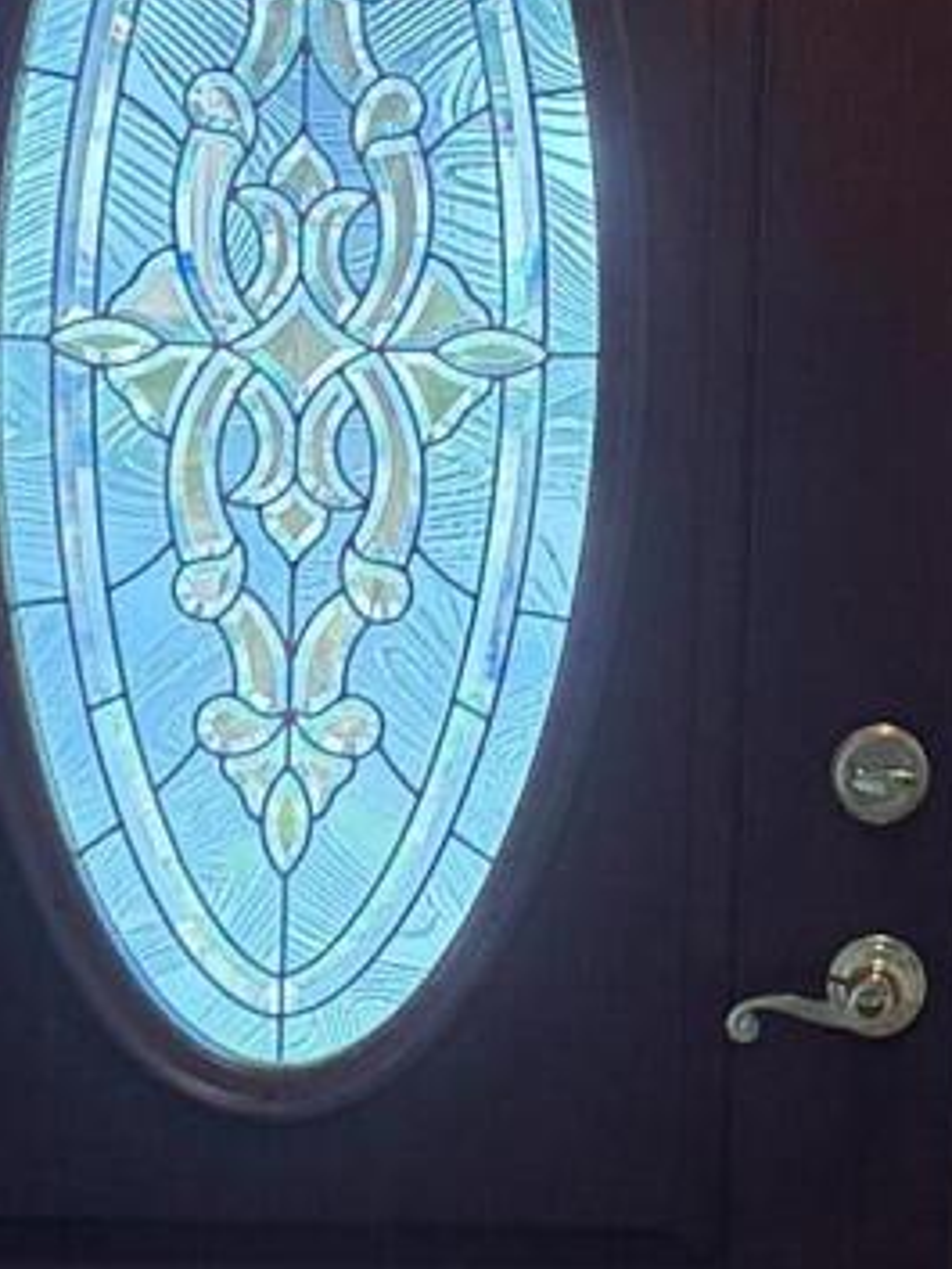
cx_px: 1369
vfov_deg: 14.4
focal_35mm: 136
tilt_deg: -1.8
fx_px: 4984
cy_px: 266
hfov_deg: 10.6
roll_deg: -2.7
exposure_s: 1/120
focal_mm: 6.76
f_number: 1.78
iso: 400
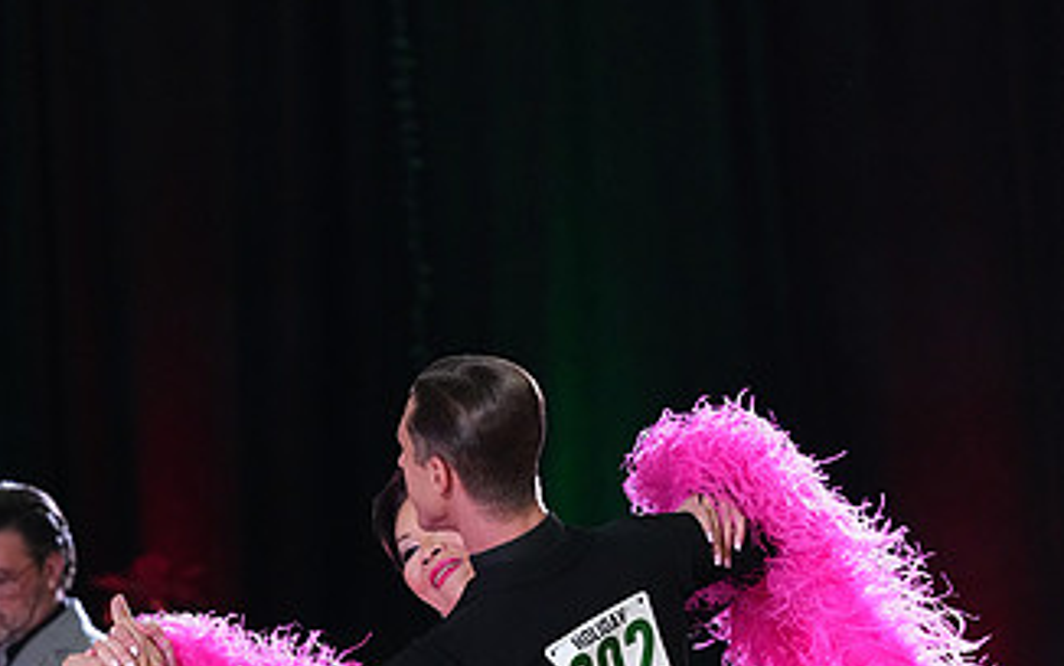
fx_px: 8470
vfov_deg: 4.5
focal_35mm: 292
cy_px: 865
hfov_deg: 7.2
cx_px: 439
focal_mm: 161
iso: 6400
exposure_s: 1/400
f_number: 4.5
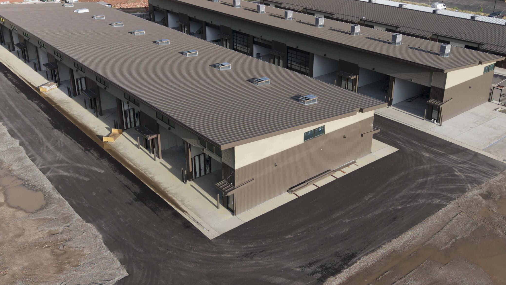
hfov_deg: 52.8
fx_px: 510
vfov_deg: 31.1
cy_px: 106
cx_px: 264
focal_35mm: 38
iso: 200
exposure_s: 1/4000
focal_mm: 8.67
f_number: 1.8
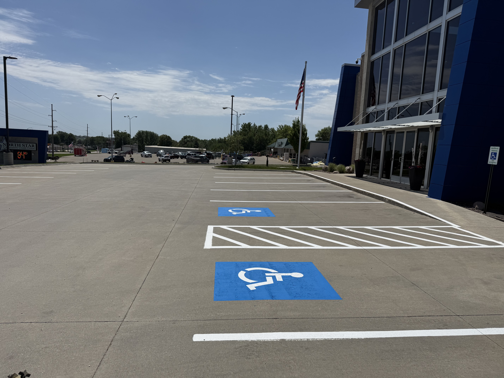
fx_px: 349
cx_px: 252
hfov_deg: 71.6
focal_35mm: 24
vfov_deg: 56.8
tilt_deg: -5.8
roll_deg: -3.3
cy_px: 189
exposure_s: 1/14286
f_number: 1.78
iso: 80
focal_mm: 6.76
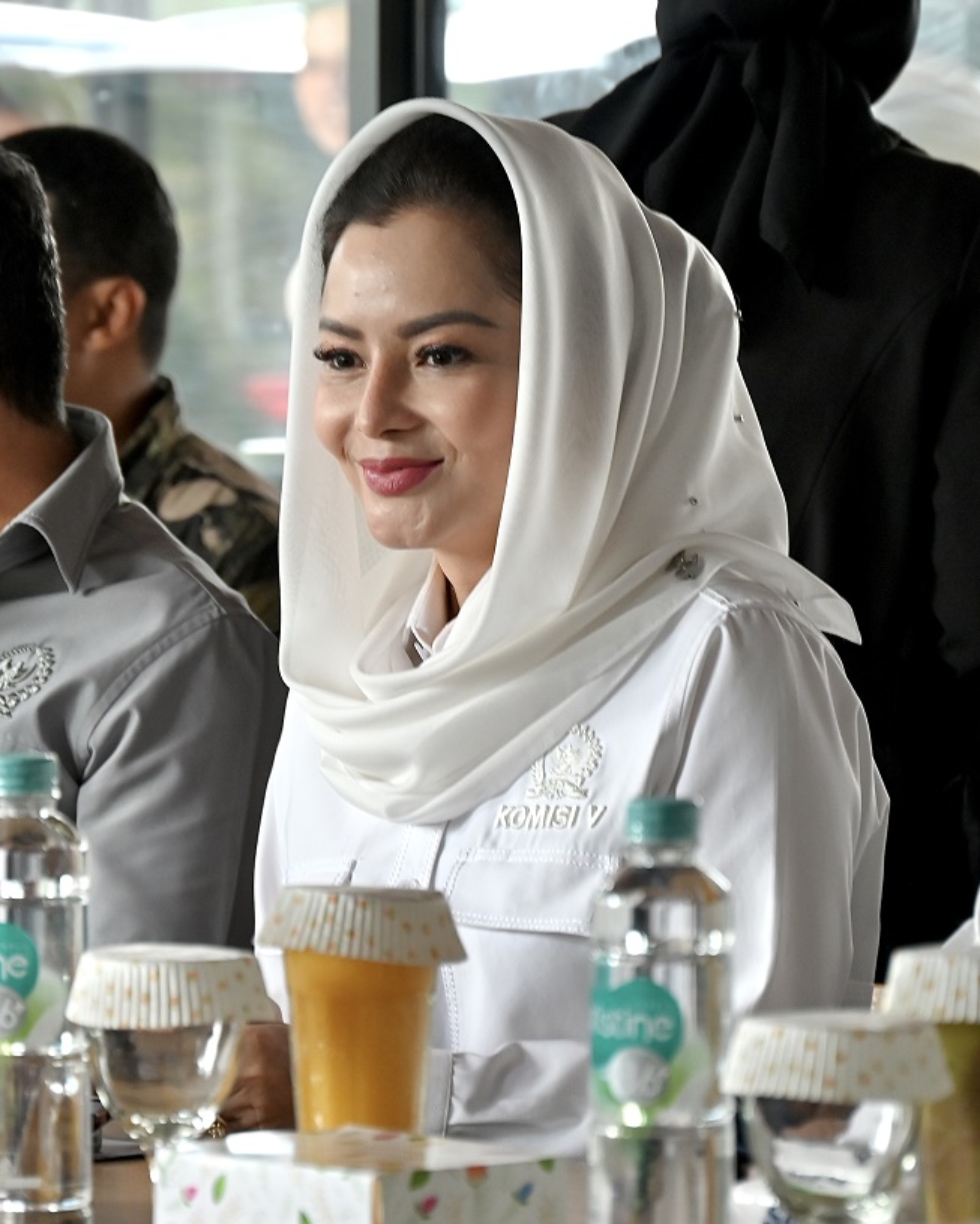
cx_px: 550
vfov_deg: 10.1
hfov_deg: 8.1
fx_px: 6923
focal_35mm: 191
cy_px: 613
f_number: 6.3
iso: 1250
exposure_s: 1/125
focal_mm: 135
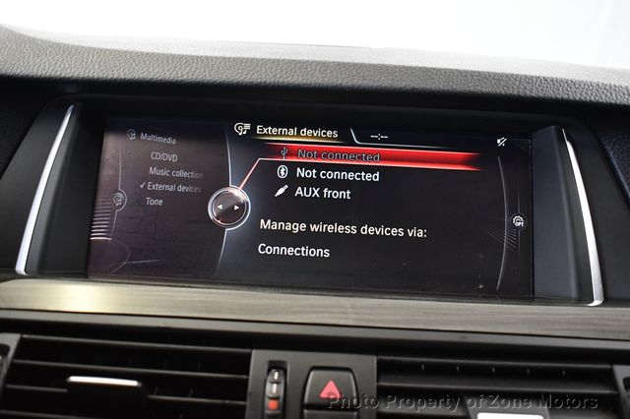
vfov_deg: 36.8
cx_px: 315
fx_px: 630
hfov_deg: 53.2
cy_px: 210
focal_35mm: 36
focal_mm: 24
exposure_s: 1/60
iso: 3600
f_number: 3.8
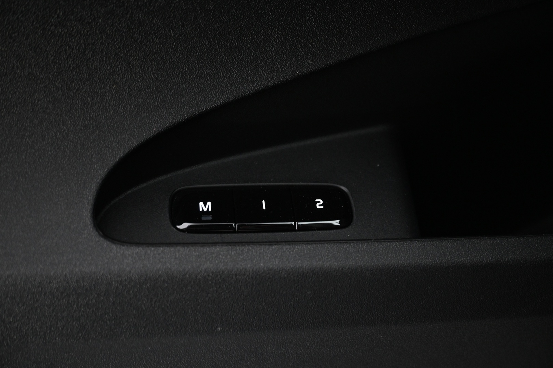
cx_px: 276
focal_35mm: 37
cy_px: 184
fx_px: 564
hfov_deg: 52.2
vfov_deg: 36.2
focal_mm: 24.5
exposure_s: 1/6
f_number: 4.2
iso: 1600
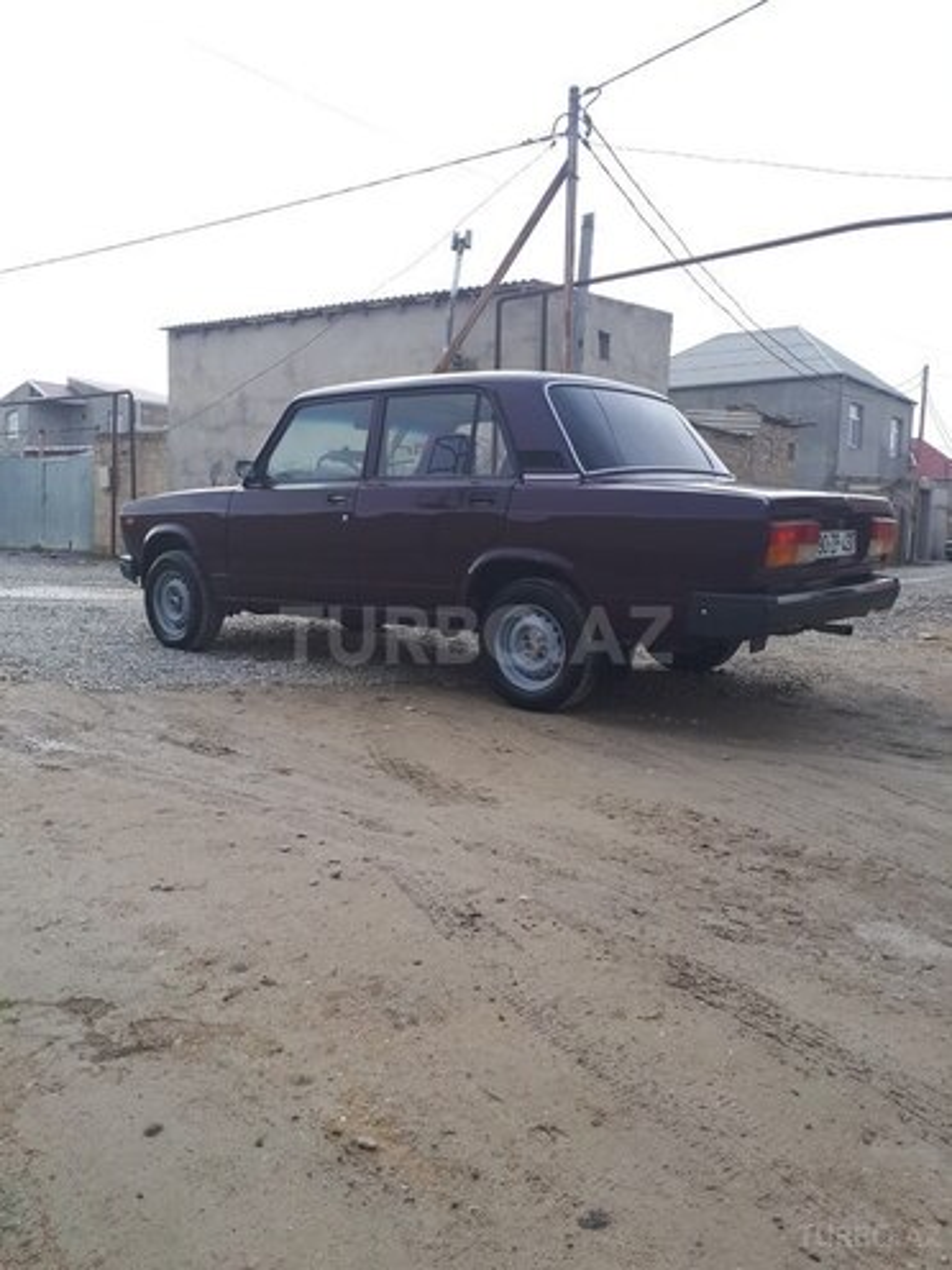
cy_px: 635
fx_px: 990
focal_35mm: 27
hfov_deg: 51.4
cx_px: 476
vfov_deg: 65.3
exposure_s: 1/512
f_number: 1.9
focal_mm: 3.6
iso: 40
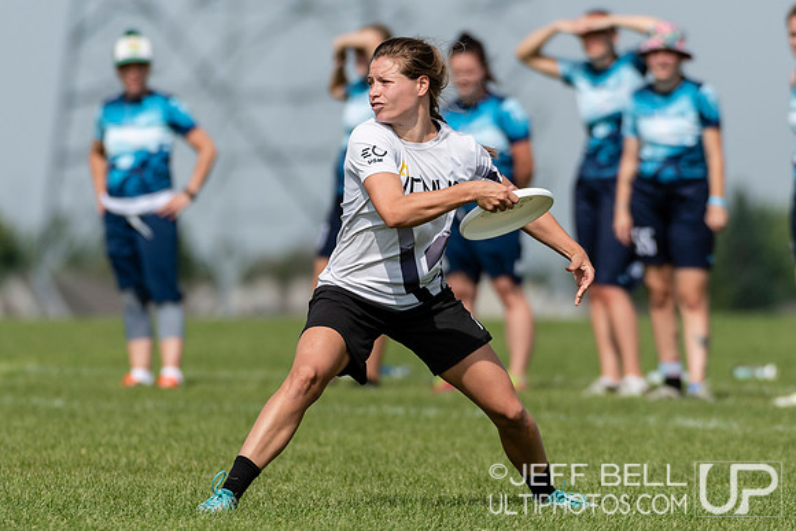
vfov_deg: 1.9
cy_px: 259
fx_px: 16301
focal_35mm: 737
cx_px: 368
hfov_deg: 2.8
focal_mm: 330
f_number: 4
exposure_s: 1/1250
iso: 100
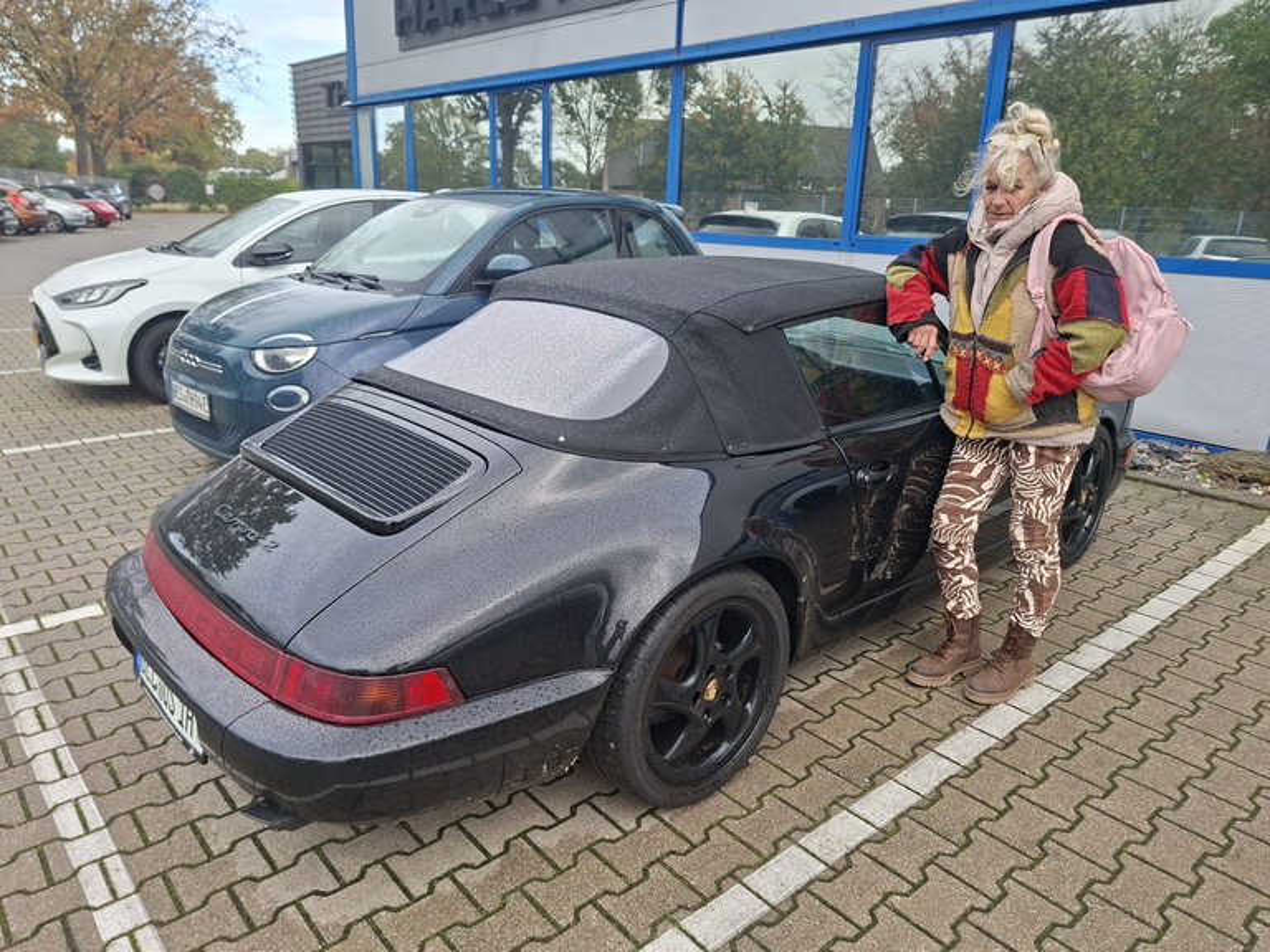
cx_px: 635
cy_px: 476
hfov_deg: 73.9
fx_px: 844
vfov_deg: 58.9
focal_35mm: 23
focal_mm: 5.54
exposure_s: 1/373
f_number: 1.8
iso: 50
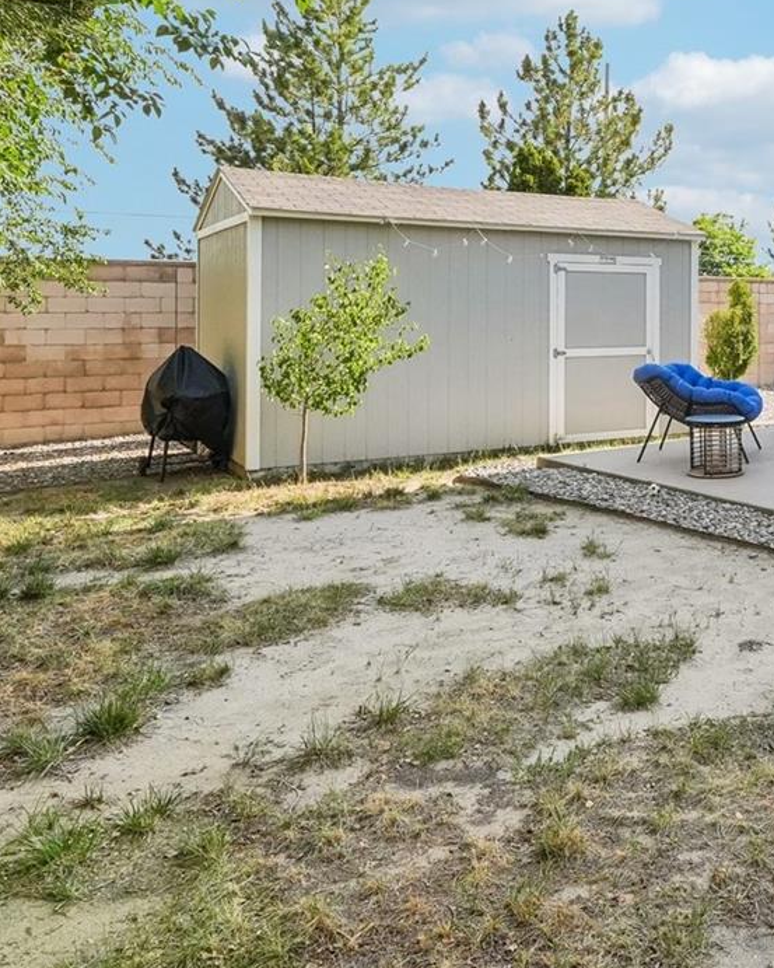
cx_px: 773
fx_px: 945
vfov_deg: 53.1
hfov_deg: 39.4
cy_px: 315
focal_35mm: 33
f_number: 8
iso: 800
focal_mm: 10
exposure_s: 1/800
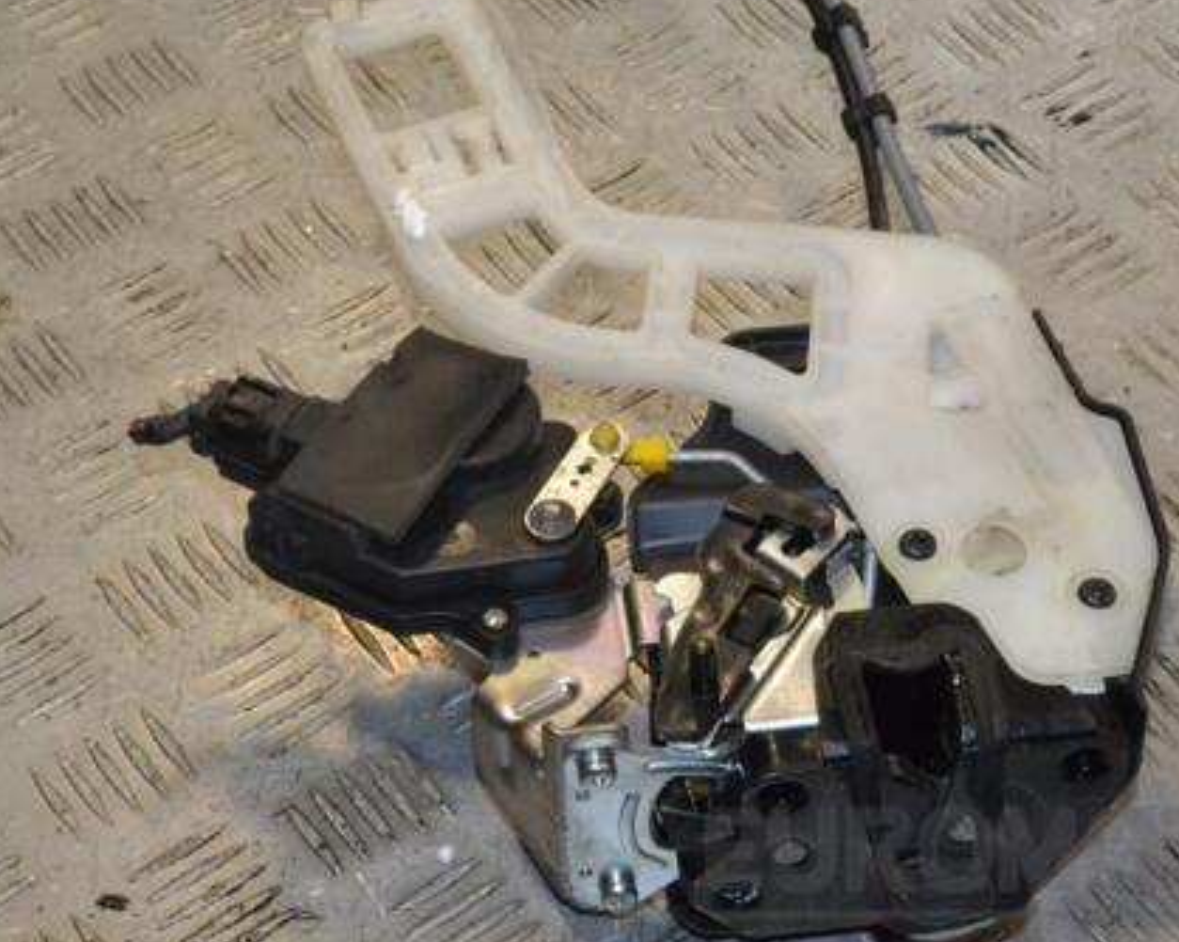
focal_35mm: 89
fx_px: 3104
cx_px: 652
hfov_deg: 21.5
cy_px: 474
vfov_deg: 17.3
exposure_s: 1/200
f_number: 16
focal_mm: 44
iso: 3200
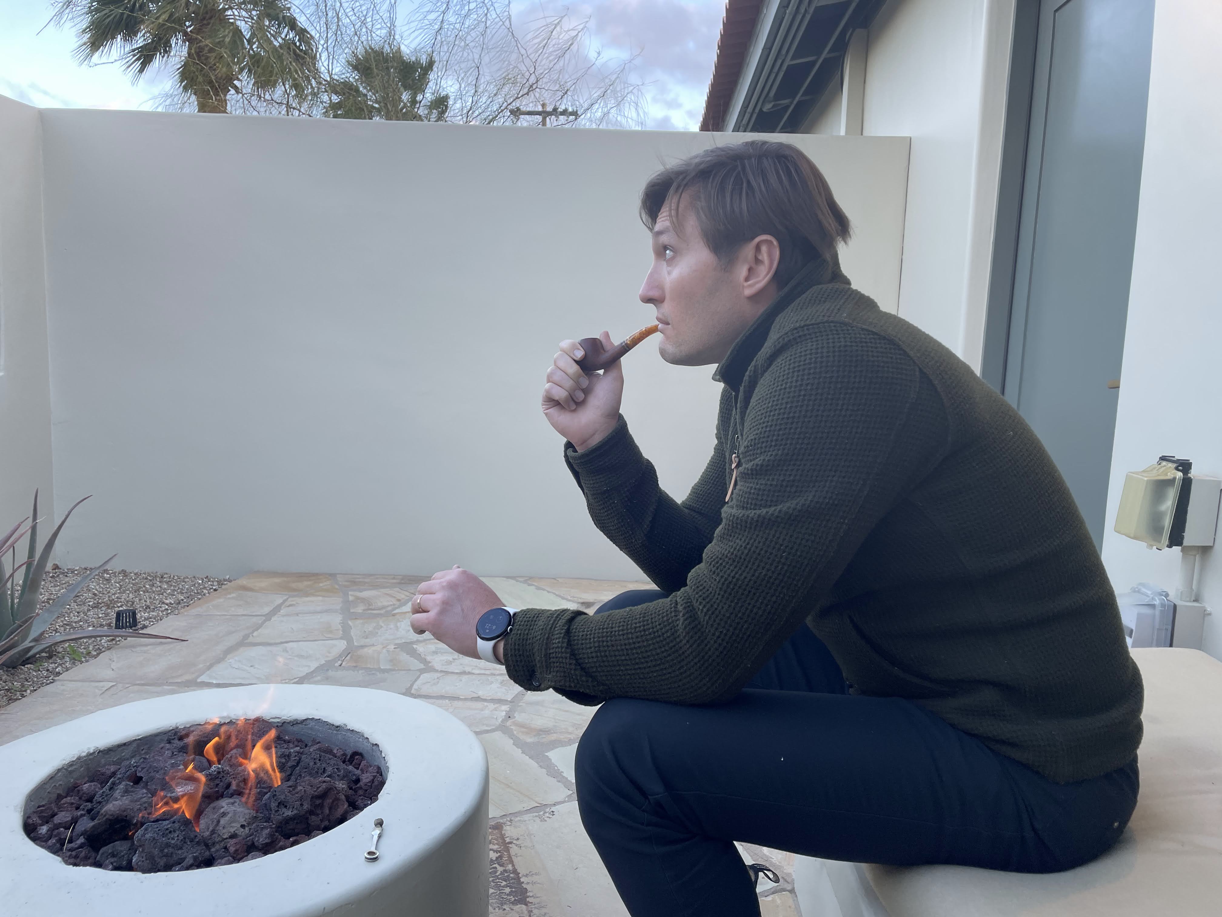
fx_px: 918
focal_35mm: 26
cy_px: 458
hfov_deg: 67.3
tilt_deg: -7.1
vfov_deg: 53.1
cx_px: 611
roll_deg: -1.5
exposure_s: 1/120
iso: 50
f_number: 1.6
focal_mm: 4.2
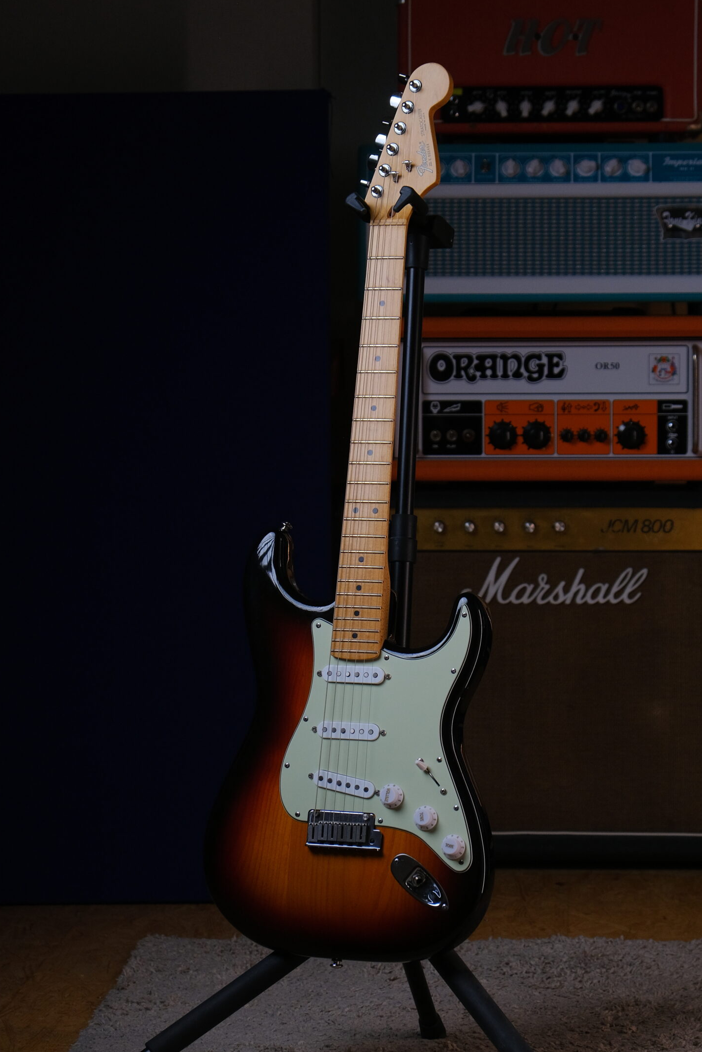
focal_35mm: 99
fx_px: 2895
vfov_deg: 20.6
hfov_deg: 13.8
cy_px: 589
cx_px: 404
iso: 640
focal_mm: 55
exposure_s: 1/250
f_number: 4.5
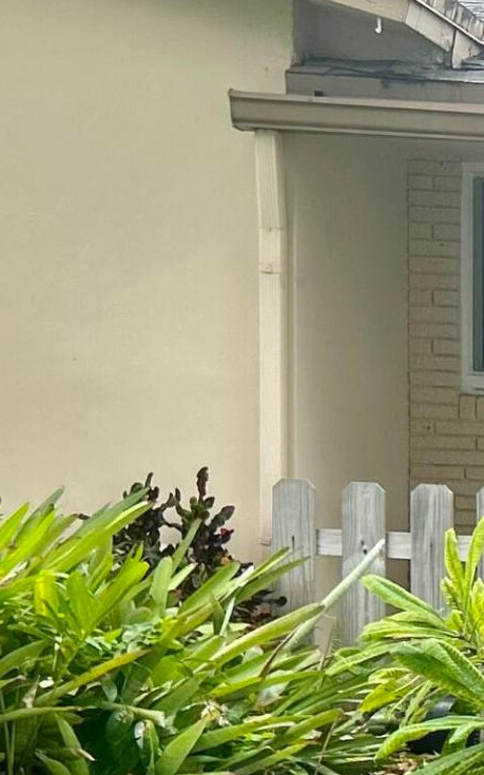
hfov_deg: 10.2
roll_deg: -1.4
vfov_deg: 19.1
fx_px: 2281
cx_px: 1235
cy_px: 638
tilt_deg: -5.8
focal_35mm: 108
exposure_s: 1/974
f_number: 1.5
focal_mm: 5.7
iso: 50
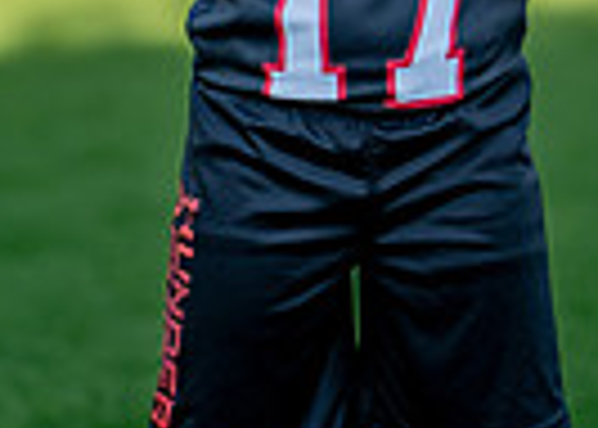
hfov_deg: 8.8
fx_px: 3906
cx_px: 364
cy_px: 95
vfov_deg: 6.3
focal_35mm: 230
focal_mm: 50
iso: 100
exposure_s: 1/1600
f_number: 1.2
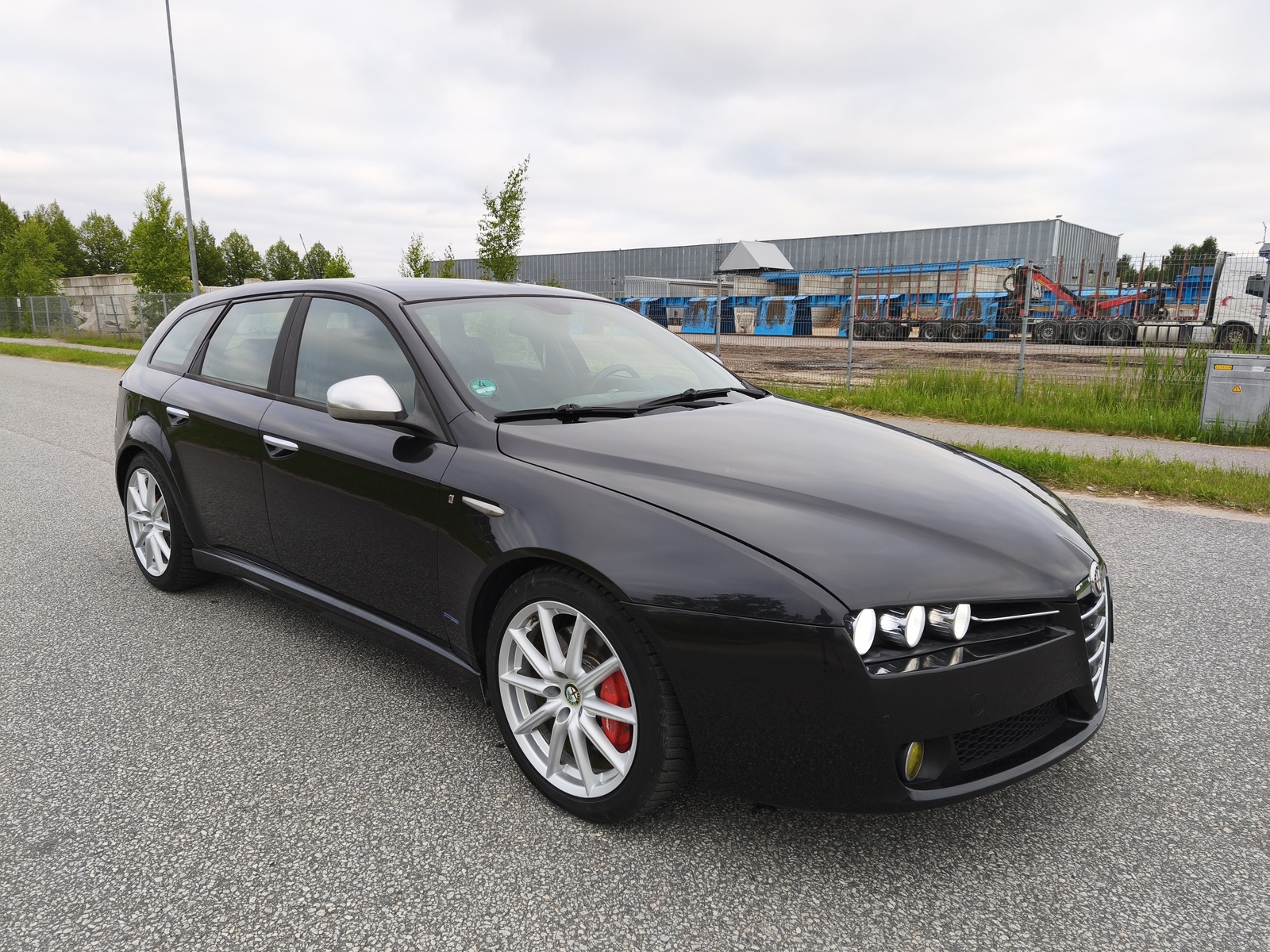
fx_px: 844
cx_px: 635
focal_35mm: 23
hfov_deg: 73.9
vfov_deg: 58.9
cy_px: 476
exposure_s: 1/253
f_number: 1.7
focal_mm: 5.35
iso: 50
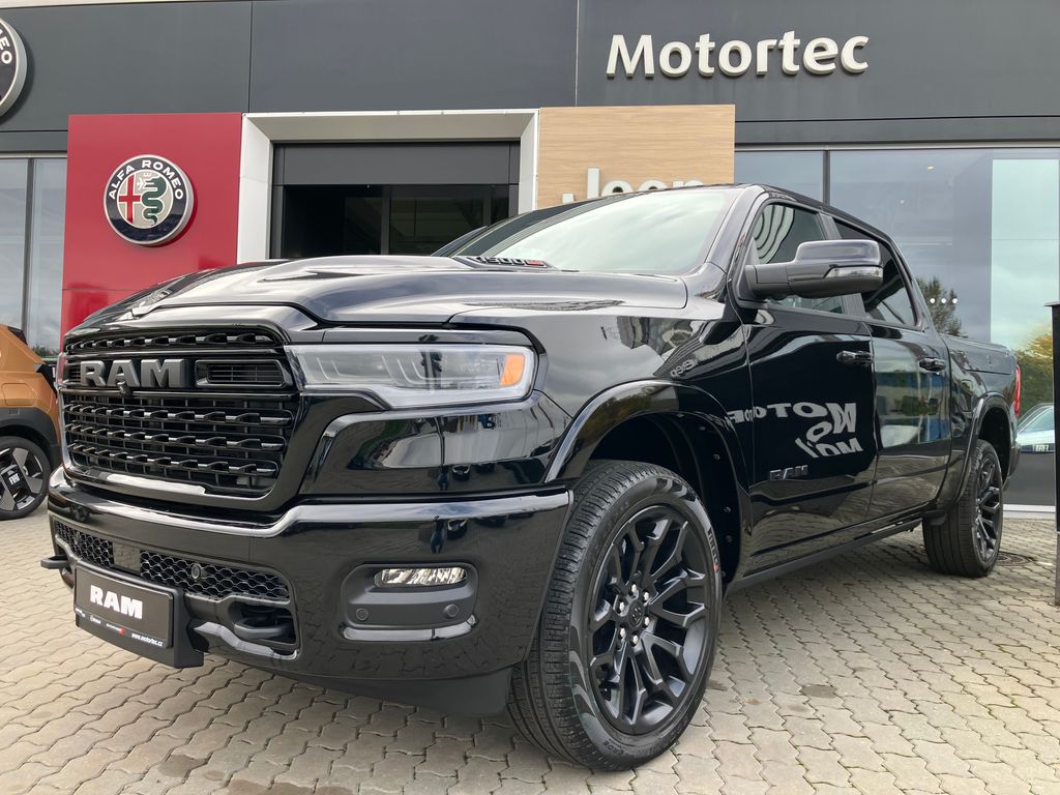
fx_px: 857
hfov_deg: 63.4
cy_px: 398
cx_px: 530
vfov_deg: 49.7
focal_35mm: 28
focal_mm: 3.99
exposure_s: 1/187
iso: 25
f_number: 1.8
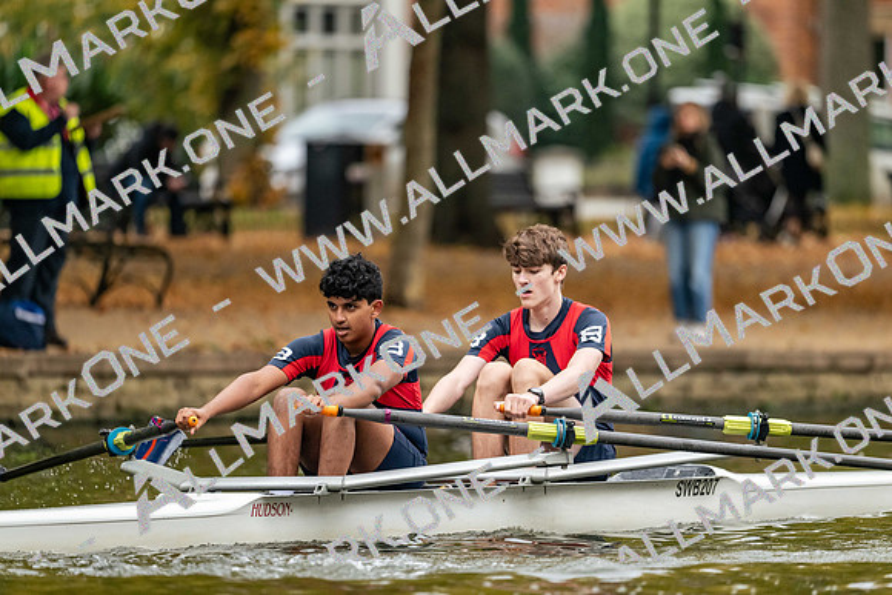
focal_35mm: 400
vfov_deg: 3.4
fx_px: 9913
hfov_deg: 5.2
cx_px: 446
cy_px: 298
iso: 2800
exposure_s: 1/2500
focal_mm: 400
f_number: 4.5
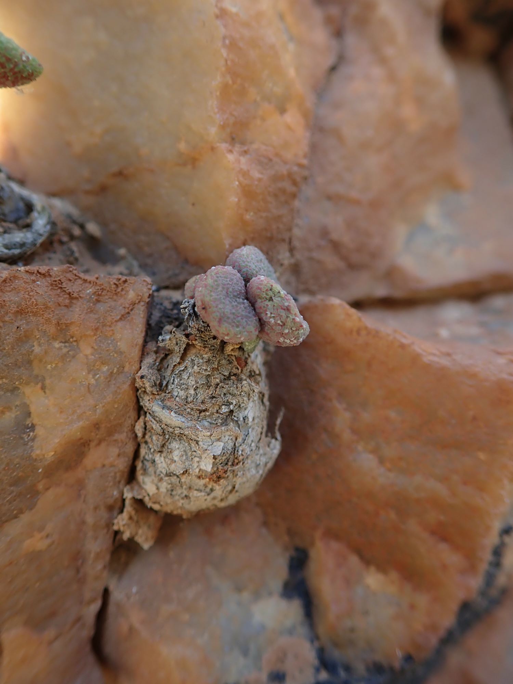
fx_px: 593
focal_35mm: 30
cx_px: 256
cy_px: 342
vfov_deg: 60.0
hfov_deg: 46.8
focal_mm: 5.5
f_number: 2.3
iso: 100
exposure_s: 1/160
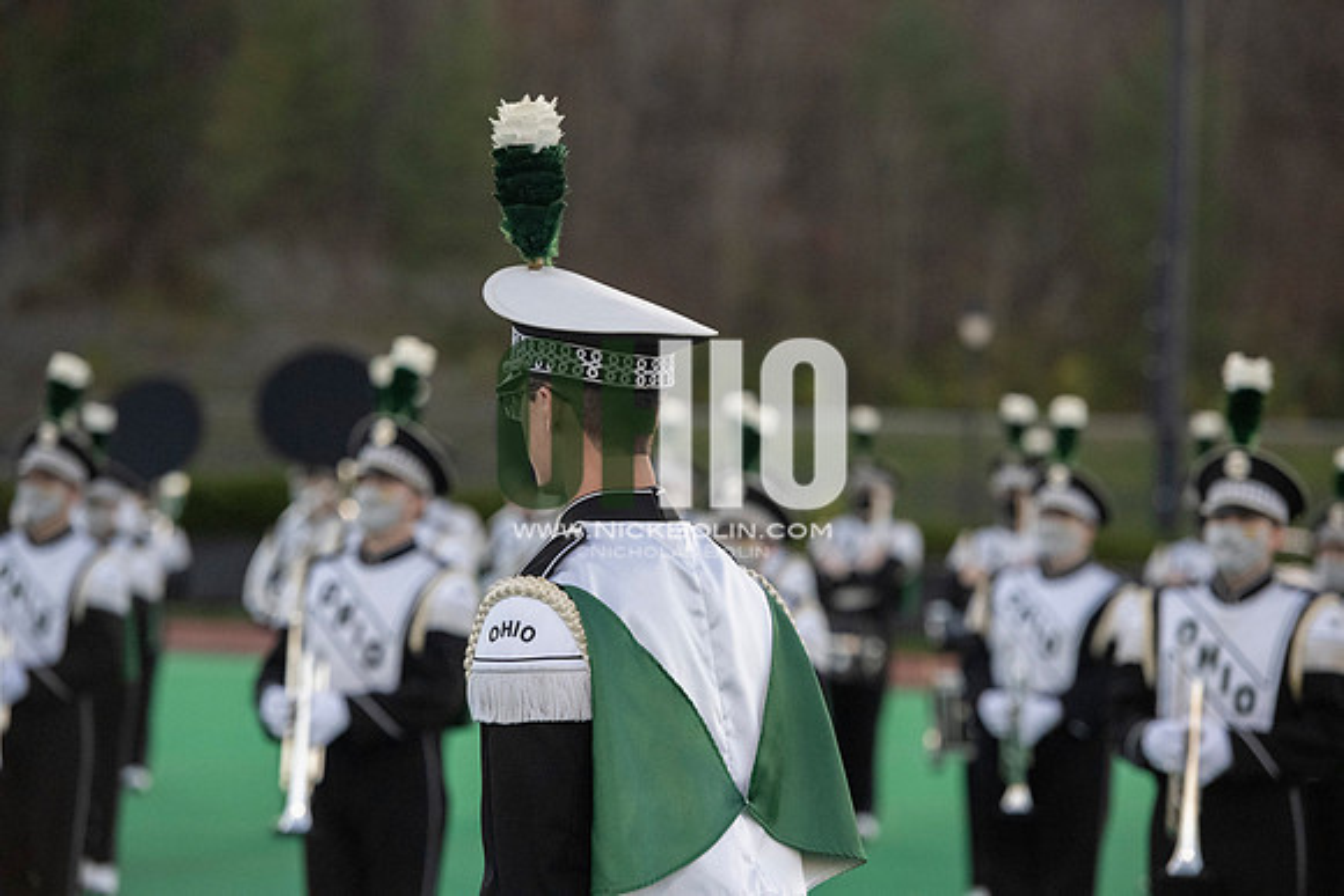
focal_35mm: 155
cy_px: 448
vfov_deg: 8.9
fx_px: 5788
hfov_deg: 13.2
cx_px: 672
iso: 5000
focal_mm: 155
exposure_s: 1/5000
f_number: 4.5
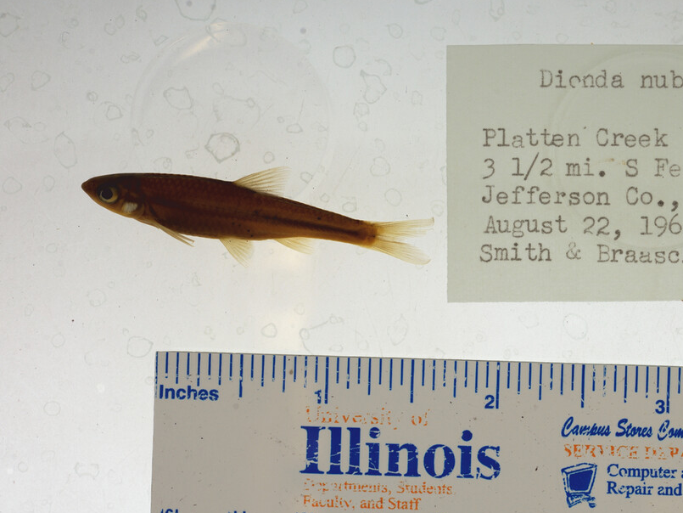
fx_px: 1697
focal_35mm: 86
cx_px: 489
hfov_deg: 22.6
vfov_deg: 17.2
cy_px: 274
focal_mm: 60
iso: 100
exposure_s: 1/160
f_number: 10
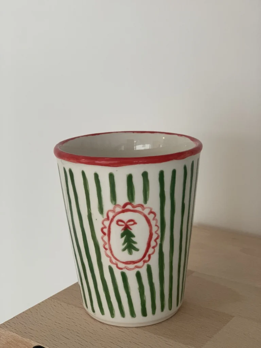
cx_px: 130
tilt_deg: -14.2
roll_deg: +1.9
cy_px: 174
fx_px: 523
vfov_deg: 36.8
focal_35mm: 52
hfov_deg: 28.0
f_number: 2.4
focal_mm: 6
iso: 160
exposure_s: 1/50
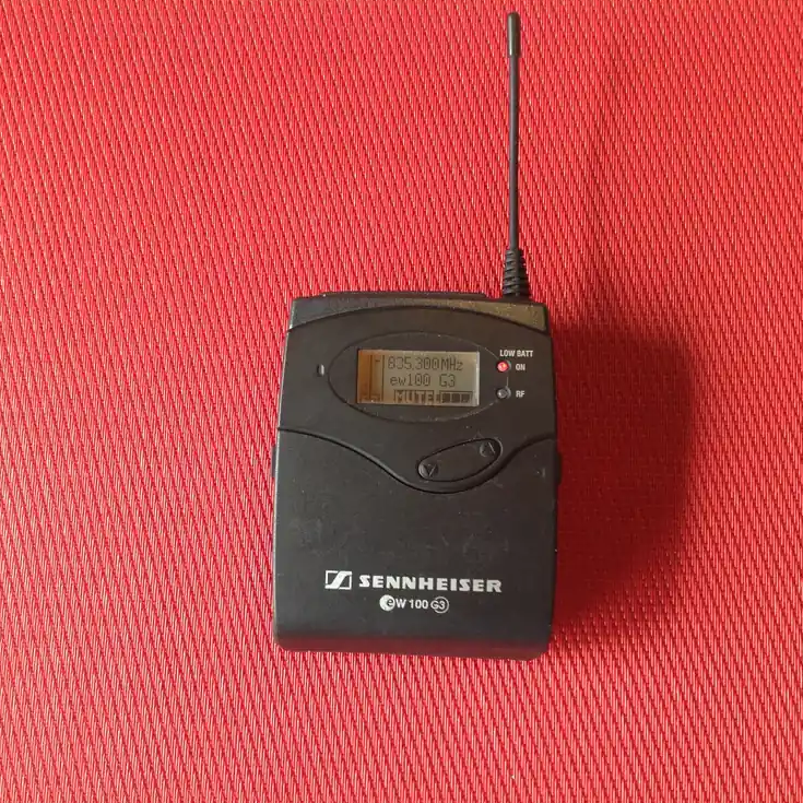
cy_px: 404
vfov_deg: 40.0
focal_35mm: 42
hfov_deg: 39.9
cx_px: 332
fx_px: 1102
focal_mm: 4.28
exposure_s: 1/60
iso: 64
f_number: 2.4
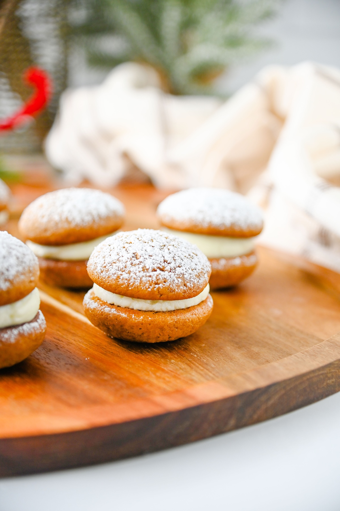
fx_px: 1163
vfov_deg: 24.8
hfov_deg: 16.6
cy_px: 256
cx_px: 170
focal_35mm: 82
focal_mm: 82
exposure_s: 1/125
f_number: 4
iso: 720
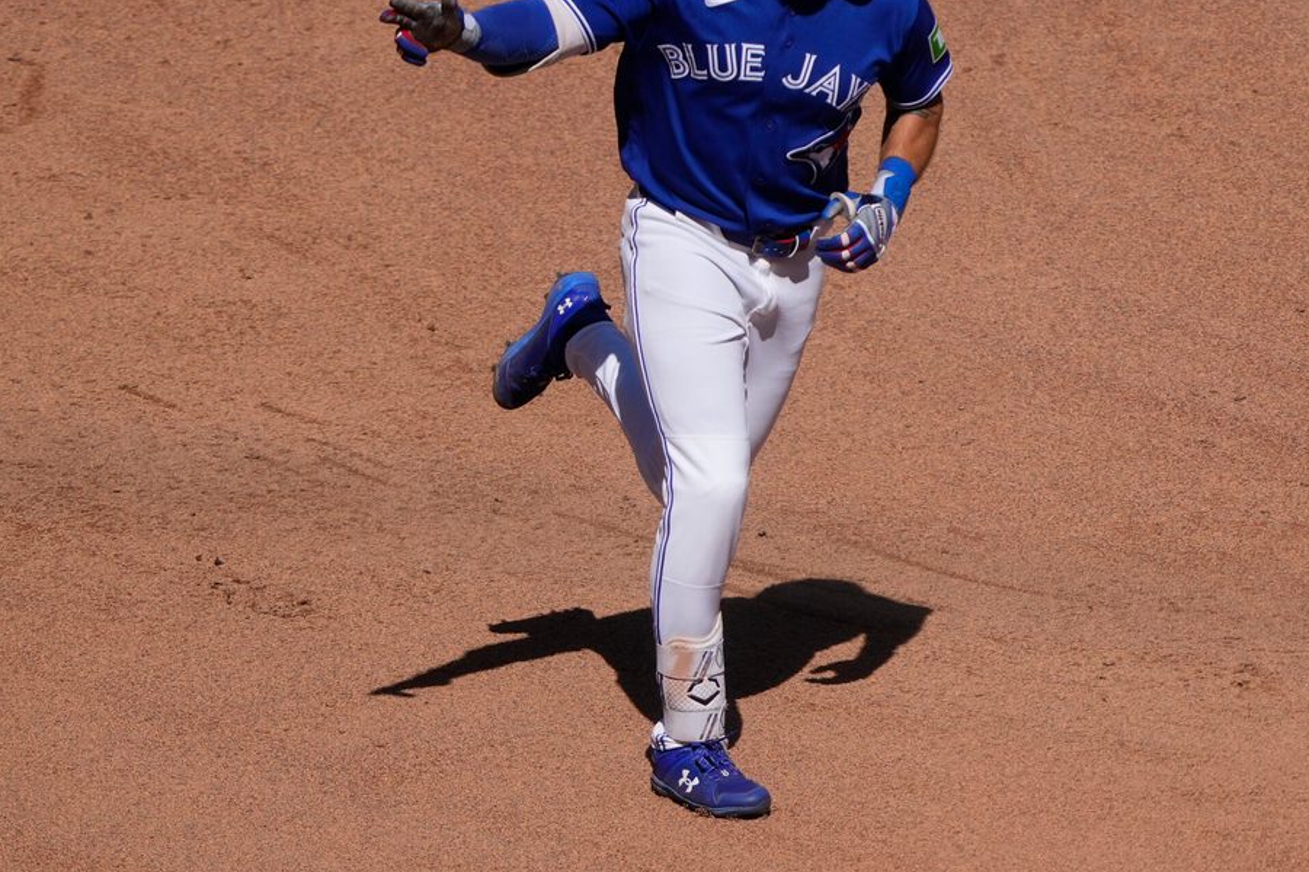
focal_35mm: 747
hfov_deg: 2.8
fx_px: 27160
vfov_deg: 1.8
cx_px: 732
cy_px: 318
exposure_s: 1/5000
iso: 250
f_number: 4
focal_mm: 560
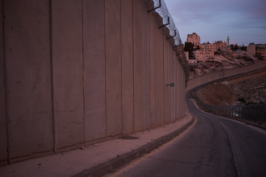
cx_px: 133
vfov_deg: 37.8
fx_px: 259
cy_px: 88
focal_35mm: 35
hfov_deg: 54.4
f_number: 2
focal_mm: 35
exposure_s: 1/320
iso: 500
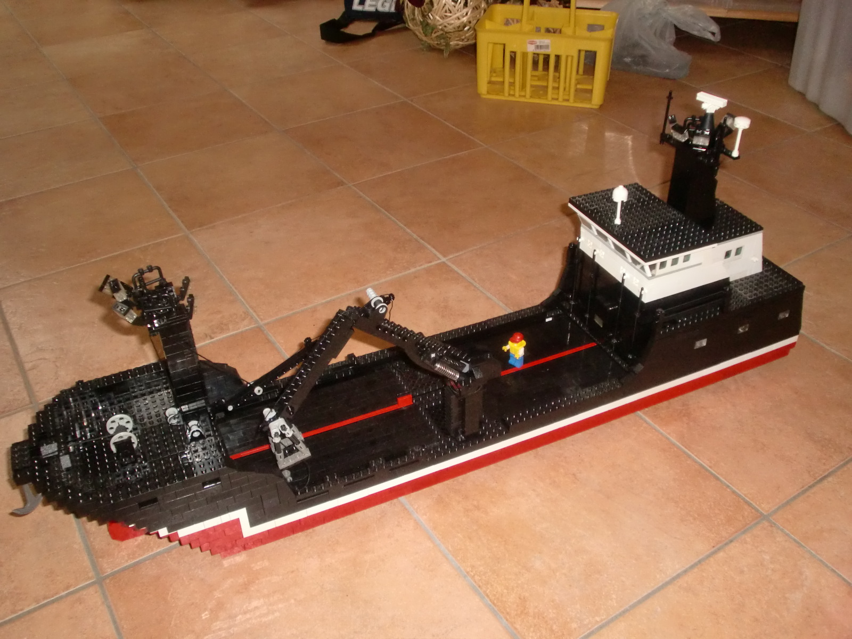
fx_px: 837
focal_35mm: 34
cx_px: 426
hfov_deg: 54.0
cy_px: 320
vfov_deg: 41.8
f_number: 2.8
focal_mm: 5.58
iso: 400
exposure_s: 1/60
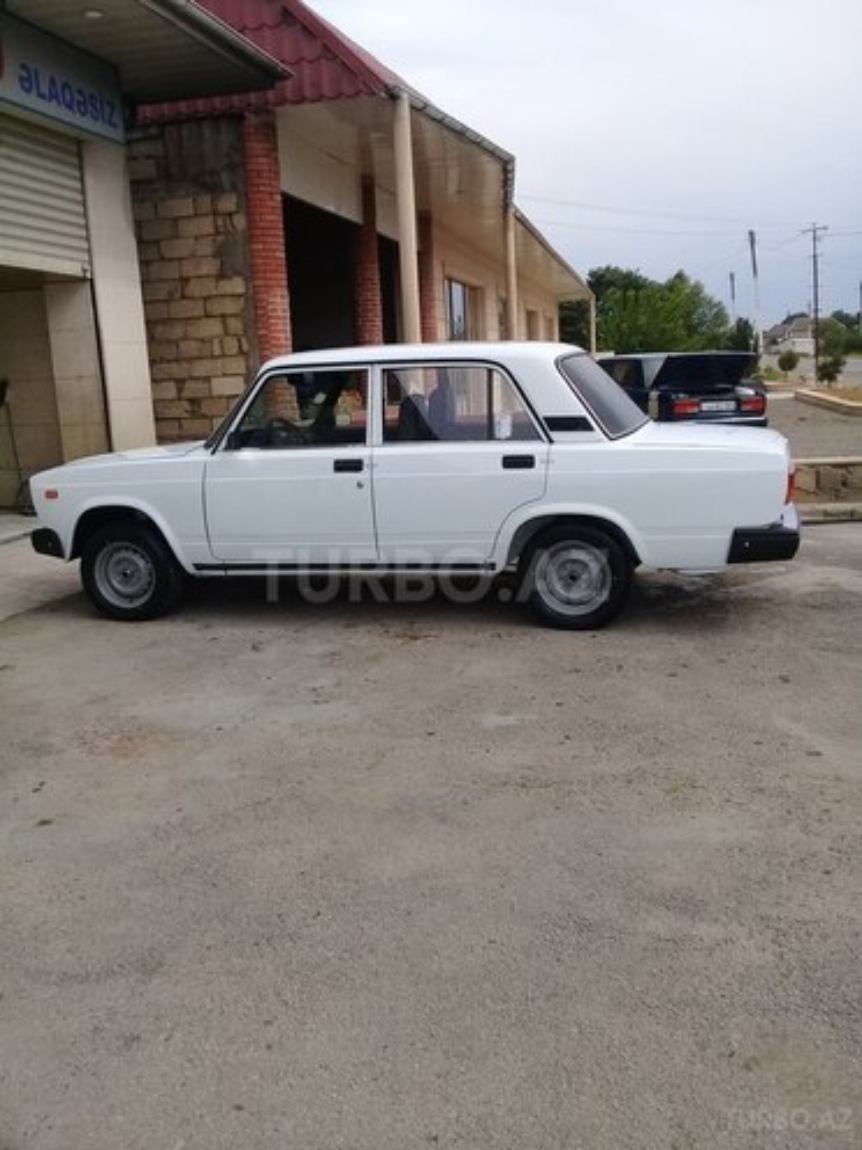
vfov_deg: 58.4
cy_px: 575
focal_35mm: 31
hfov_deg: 45.4
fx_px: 1029
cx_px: 431
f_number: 2.2
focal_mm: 3.3
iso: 50
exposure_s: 1/917
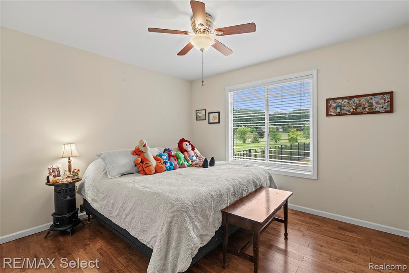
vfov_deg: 73.7
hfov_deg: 96.8
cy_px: 136
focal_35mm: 16
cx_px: 204
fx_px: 182
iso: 6400
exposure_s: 1/125
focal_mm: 16
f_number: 6.3
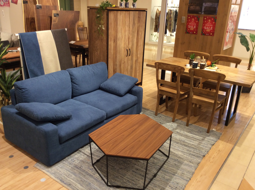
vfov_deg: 44.1
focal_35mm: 32
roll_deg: -2.1
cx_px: 128
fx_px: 235
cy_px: 95
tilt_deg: -21.2
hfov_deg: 56.9
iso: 50
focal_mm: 3.3
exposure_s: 1/24
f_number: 2.4
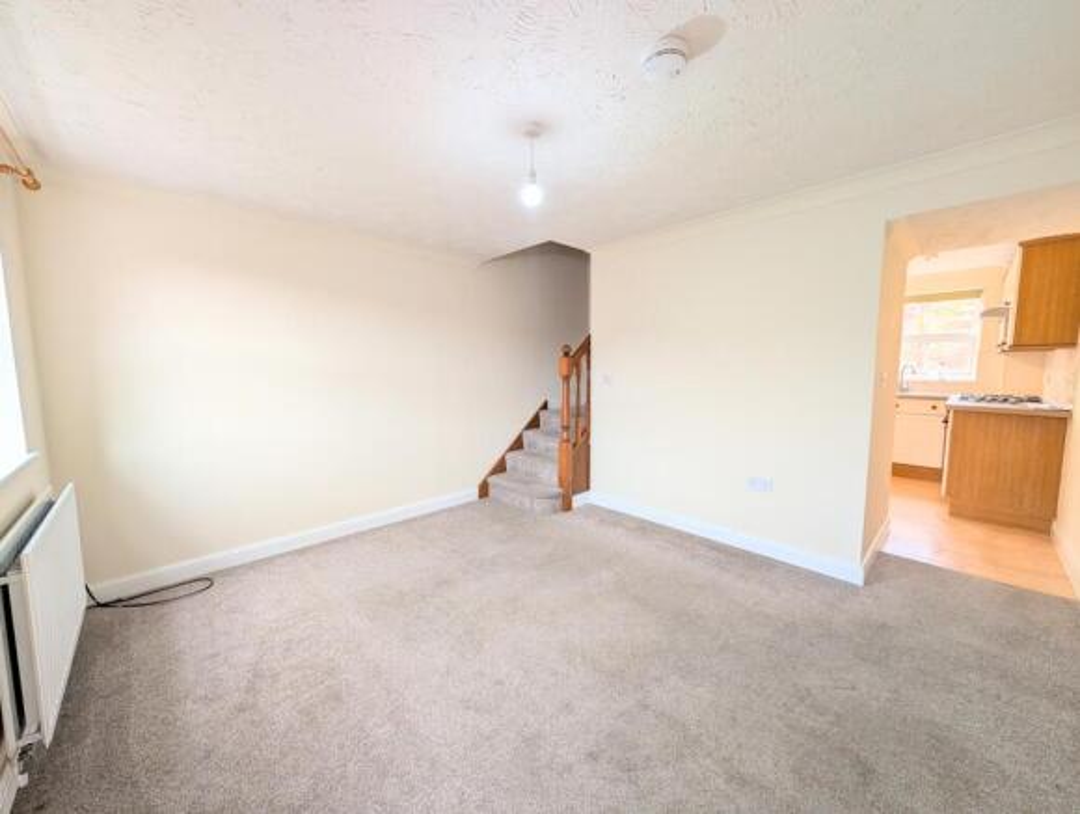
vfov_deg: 94.7
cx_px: 540
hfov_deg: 110.4
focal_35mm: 12
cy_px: 407
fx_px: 375
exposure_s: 1/90
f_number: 1.7
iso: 143
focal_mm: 2.02
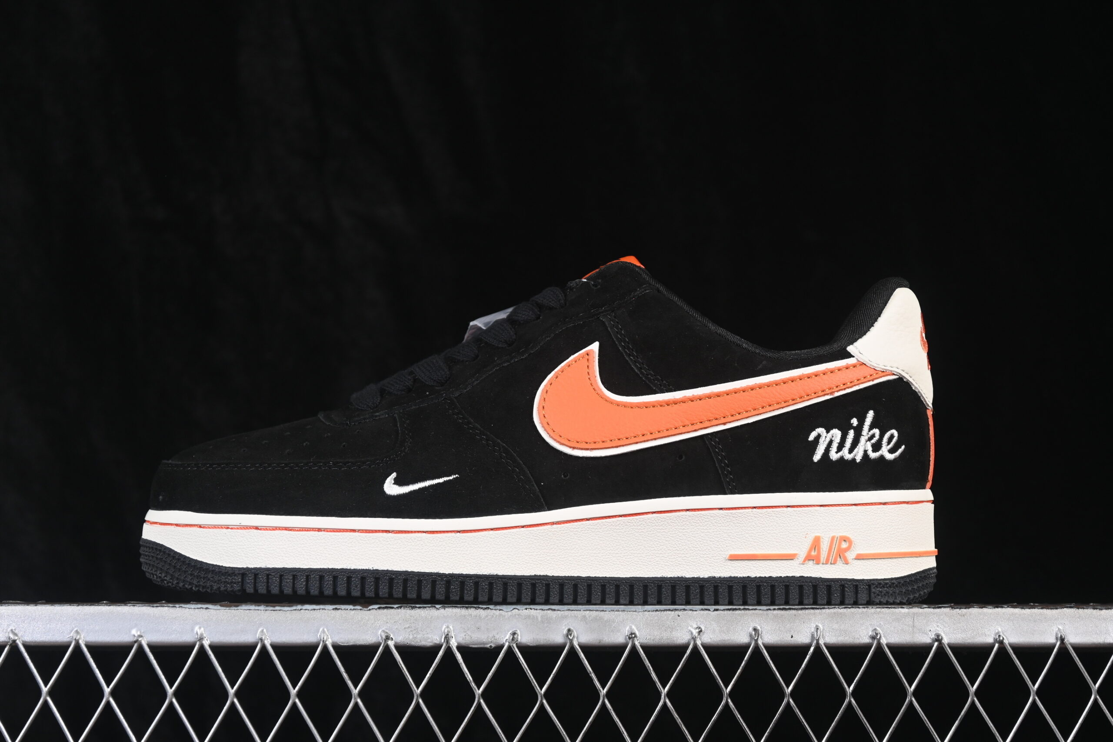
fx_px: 2319
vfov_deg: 18.2
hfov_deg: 27.0
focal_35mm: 75
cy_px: 371
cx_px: 556
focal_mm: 50
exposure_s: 1/60
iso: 160
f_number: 6.3
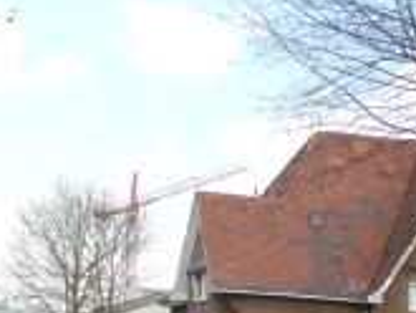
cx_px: 66
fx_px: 1118
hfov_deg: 20.8
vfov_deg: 15.6
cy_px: 326
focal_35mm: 93
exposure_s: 1/250
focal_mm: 5.2
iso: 100
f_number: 4
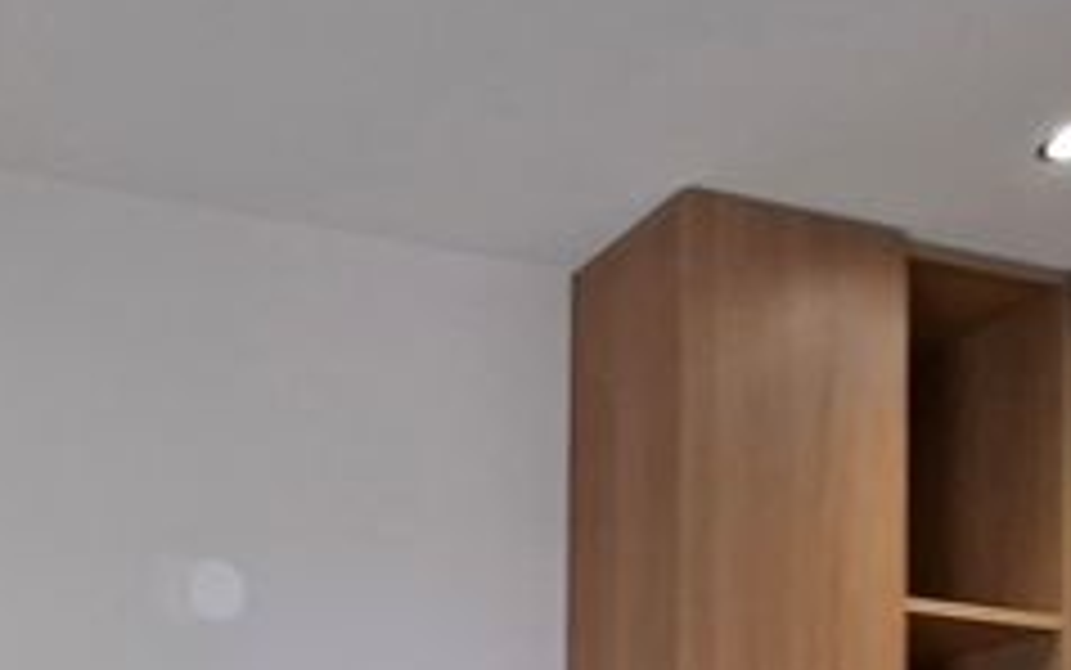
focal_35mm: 37
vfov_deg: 26.1
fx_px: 1080
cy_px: 985
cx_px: -18
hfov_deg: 44.3
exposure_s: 1/40
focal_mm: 1.74
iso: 50
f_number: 2.2
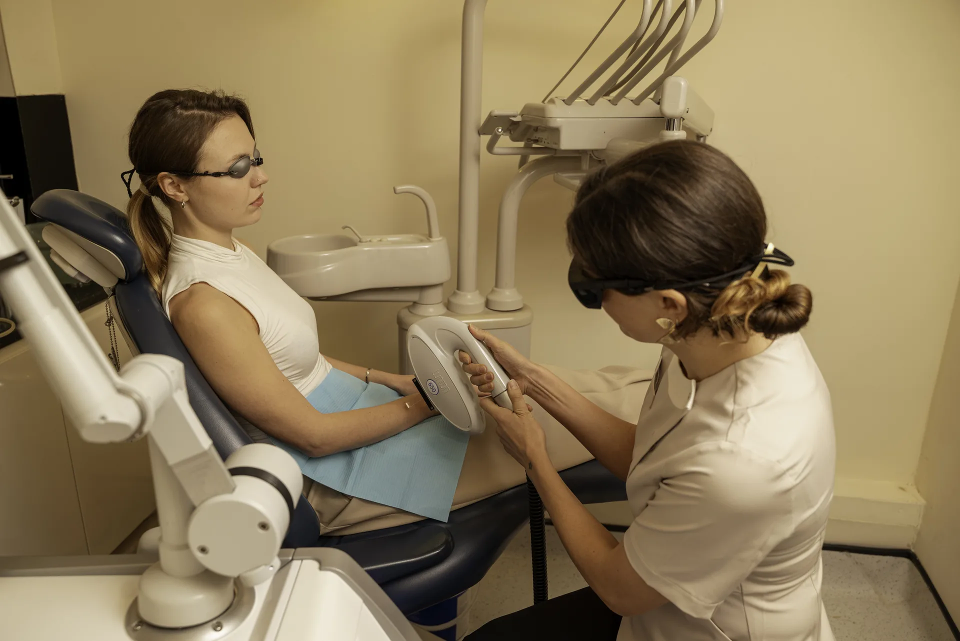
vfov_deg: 46.4
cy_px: 320
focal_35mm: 28
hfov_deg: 65.4
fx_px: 747
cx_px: 480
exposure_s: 1/160
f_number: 4
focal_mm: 28
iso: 200
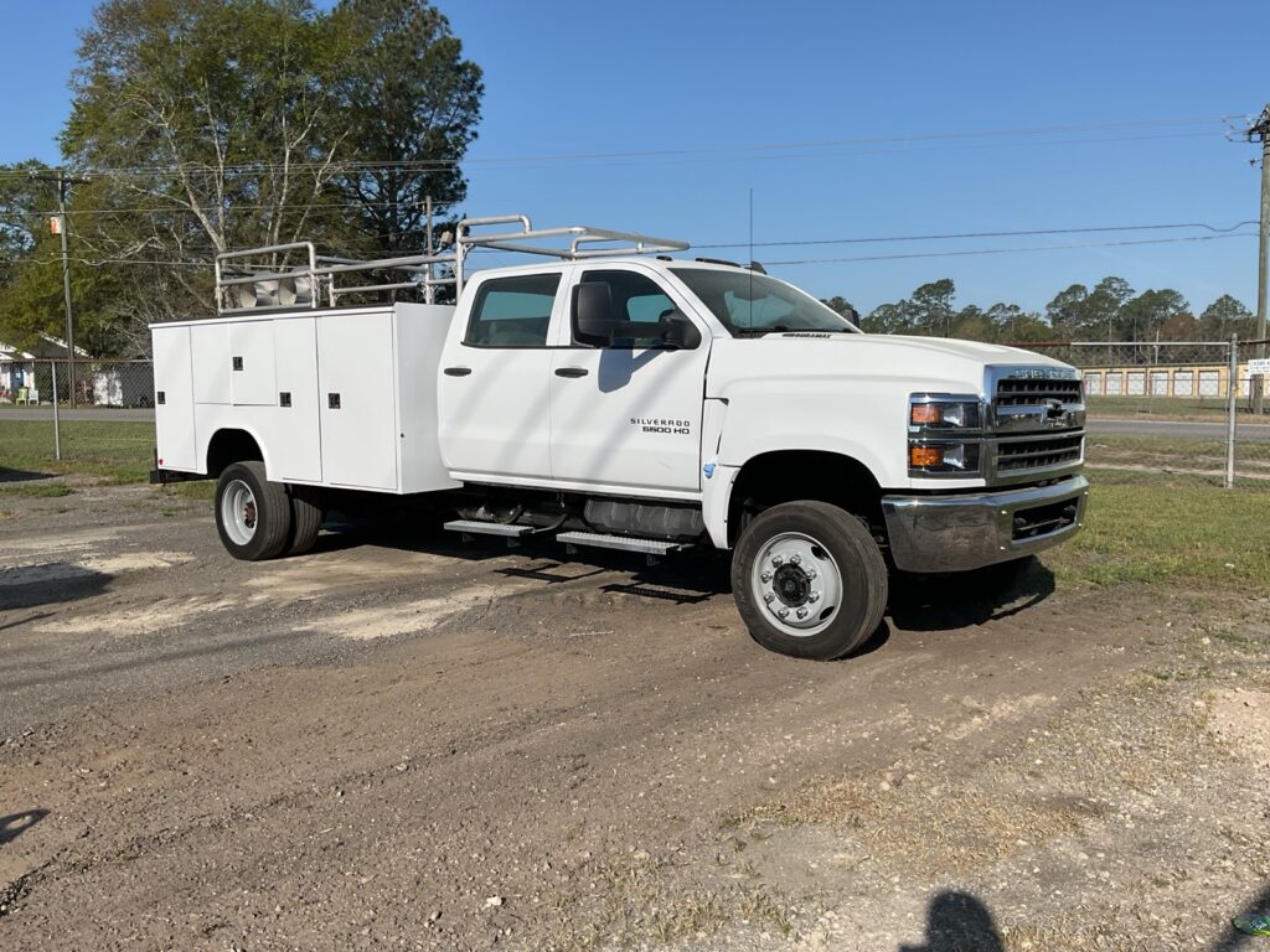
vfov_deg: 48.2
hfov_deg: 61.7
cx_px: 635
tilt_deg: -6.7
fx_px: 1064
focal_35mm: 29
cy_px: 476
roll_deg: -0.9
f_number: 1.8
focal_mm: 3
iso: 16
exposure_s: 1/3534
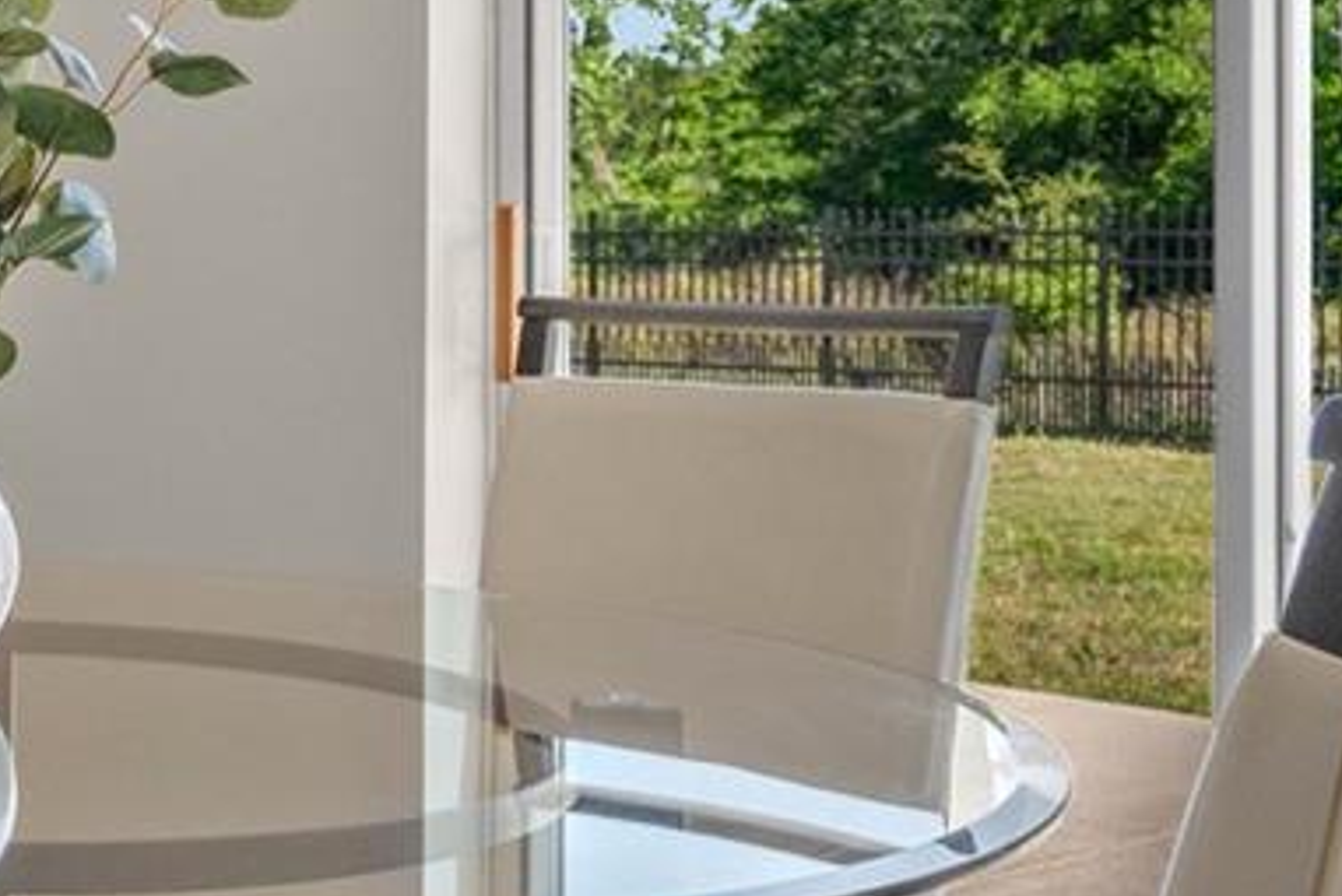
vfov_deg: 20.2
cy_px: 274
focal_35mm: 67
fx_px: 2498
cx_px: -25
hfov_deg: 28.1
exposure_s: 1/20
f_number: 5.6
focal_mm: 16
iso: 250
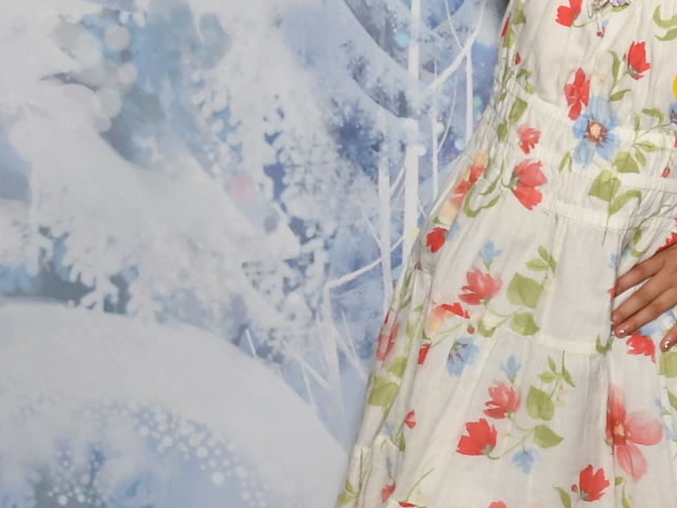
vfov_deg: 8.7
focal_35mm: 168
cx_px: 959
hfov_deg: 11.4
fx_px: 3286
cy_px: -132
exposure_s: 1/125
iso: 400
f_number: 5.6
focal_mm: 27
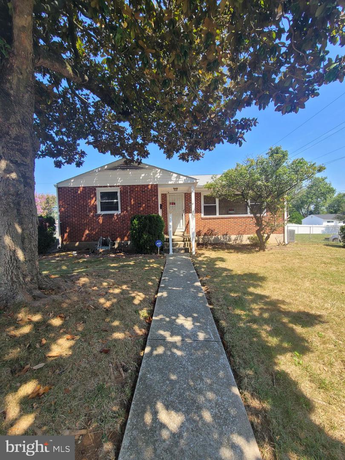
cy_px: 230
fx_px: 173
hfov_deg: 89.9
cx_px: 172
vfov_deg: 106.2
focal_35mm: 13
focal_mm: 2.2
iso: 50
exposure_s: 1/565
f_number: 2.2
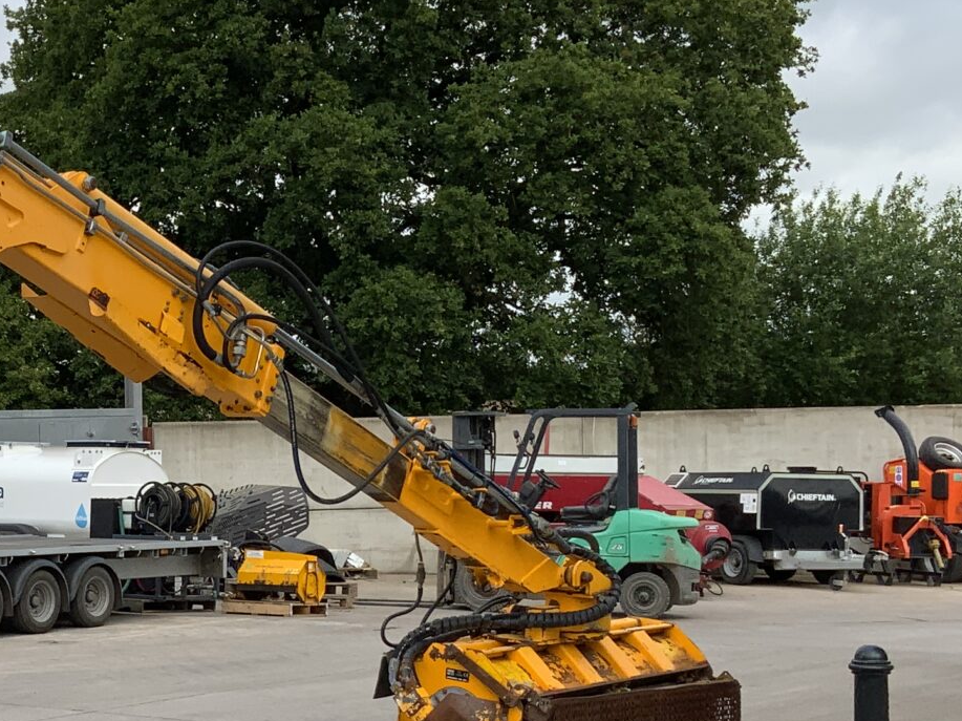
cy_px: 534
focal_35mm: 81
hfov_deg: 23.4
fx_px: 2250
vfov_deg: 18.1
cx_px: 79
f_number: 1.8
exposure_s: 1/1786
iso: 16
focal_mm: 3
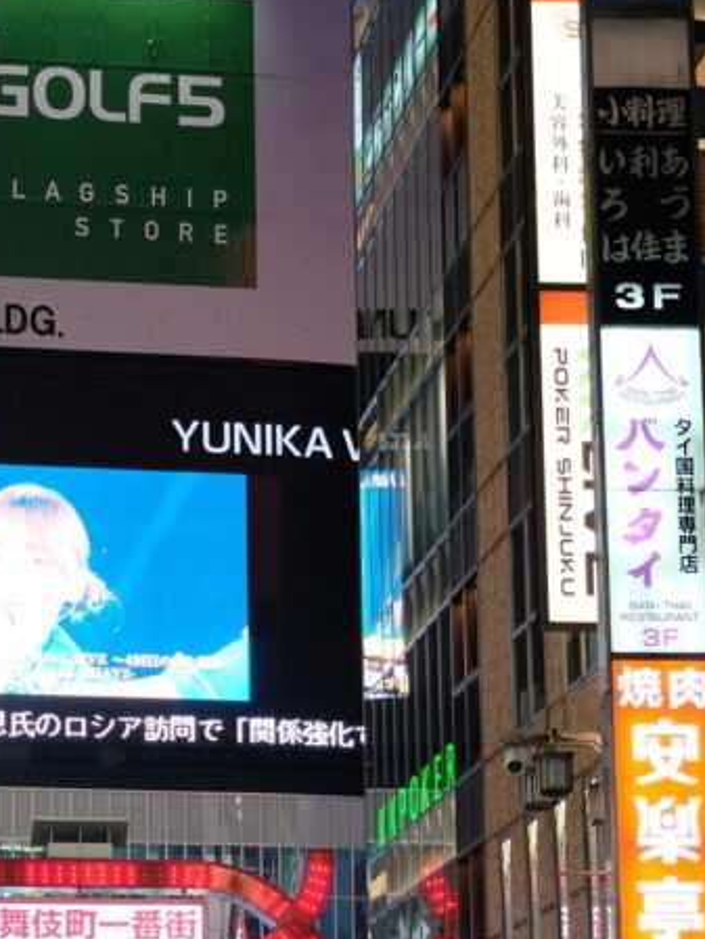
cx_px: 75
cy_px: 654
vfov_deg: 19.0
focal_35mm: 103
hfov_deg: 14.2
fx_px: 2796
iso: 800
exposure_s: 1/50
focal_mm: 31.5
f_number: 3.6
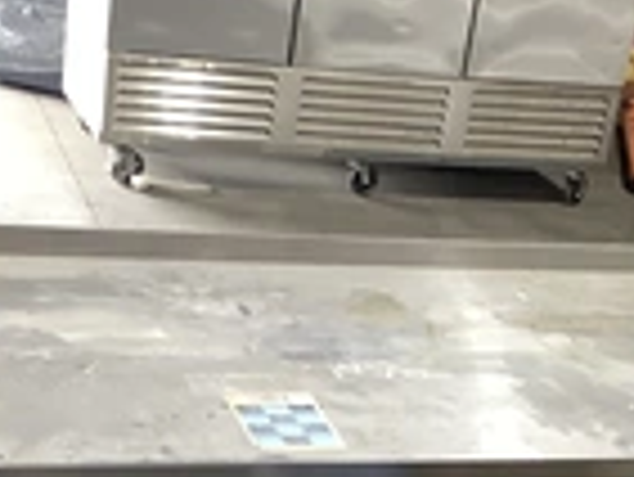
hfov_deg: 22.2
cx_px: 297
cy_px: 544
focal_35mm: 88
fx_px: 1613
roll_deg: -8.0
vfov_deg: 16.2
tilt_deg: -28.6
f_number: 2.4
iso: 125
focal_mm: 3.3
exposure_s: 1/60
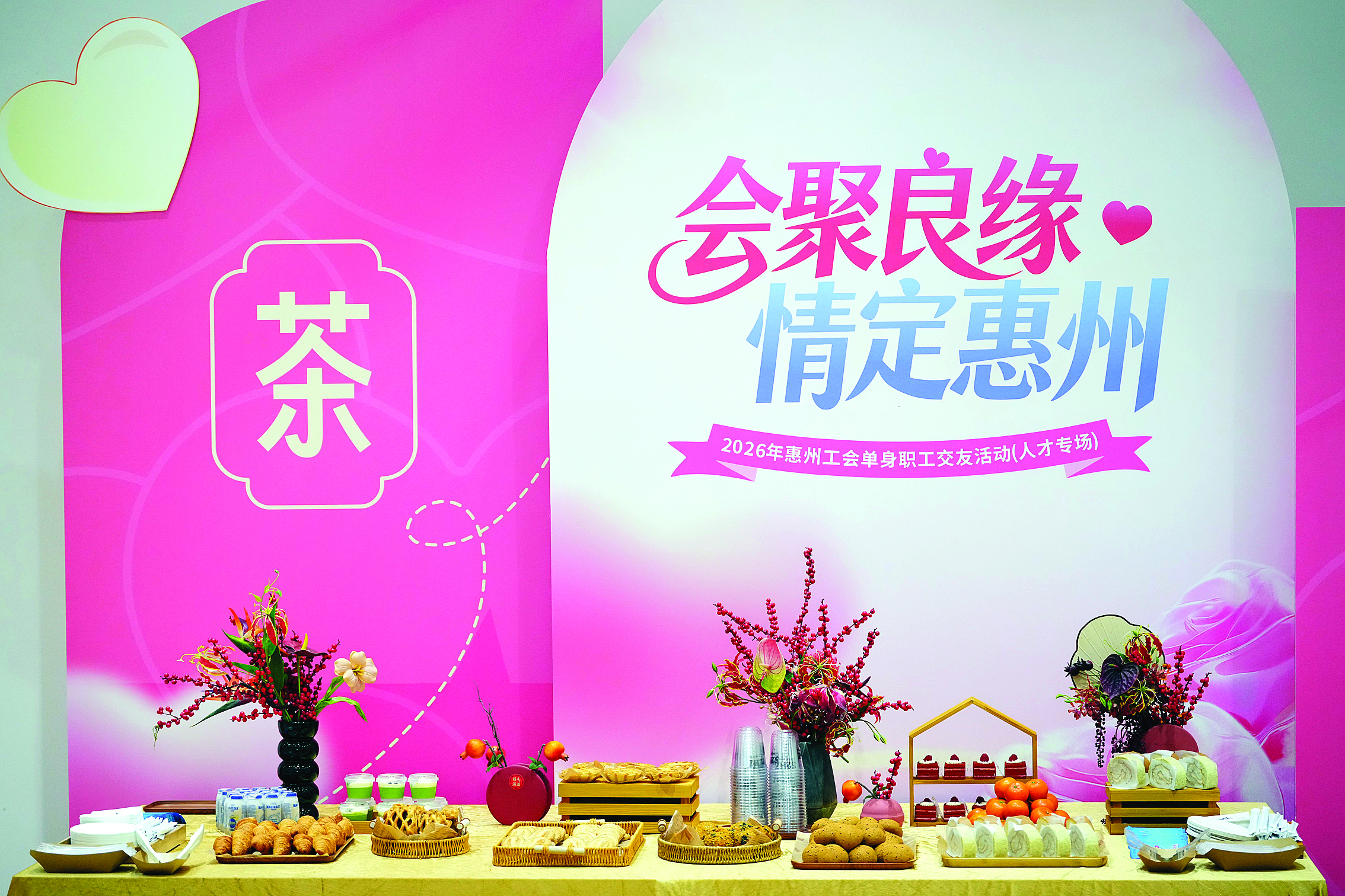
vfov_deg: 15.5
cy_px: 448
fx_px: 3288
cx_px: 672
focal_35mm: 88
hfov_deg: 23.1
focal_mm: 88
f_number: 2.8
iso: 3200
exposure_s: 1/200
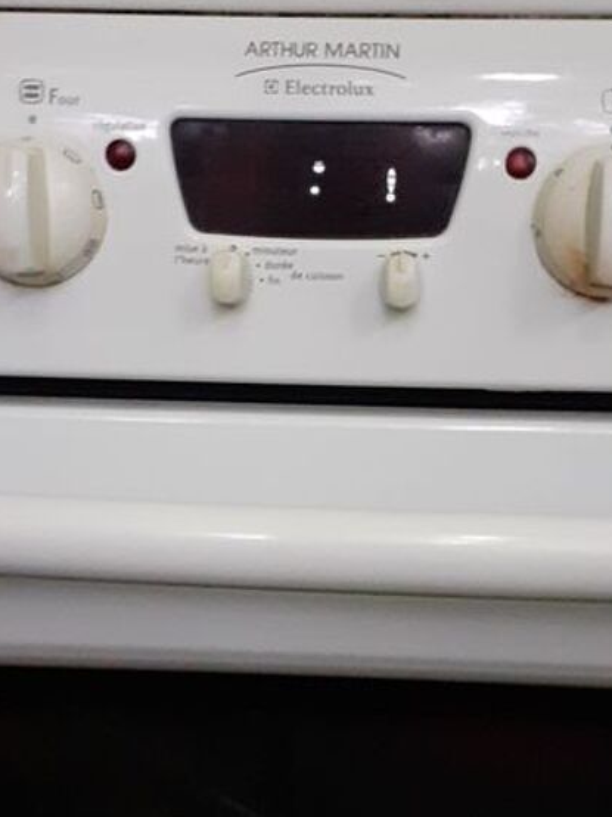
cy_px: 446
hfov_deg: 22.5
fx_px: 1533
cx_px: 355
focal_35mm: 65
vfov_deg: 29.8
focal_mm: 3.6
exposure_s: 1/25
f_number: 1.9
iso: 500
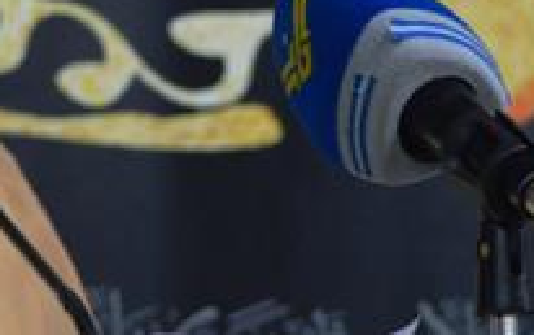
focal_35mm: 326
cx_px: 145
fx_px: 4747
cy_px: 8
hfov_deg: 6.4
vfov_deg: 4.0
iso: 400
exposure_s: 1/30
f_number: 4.5
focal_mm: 55
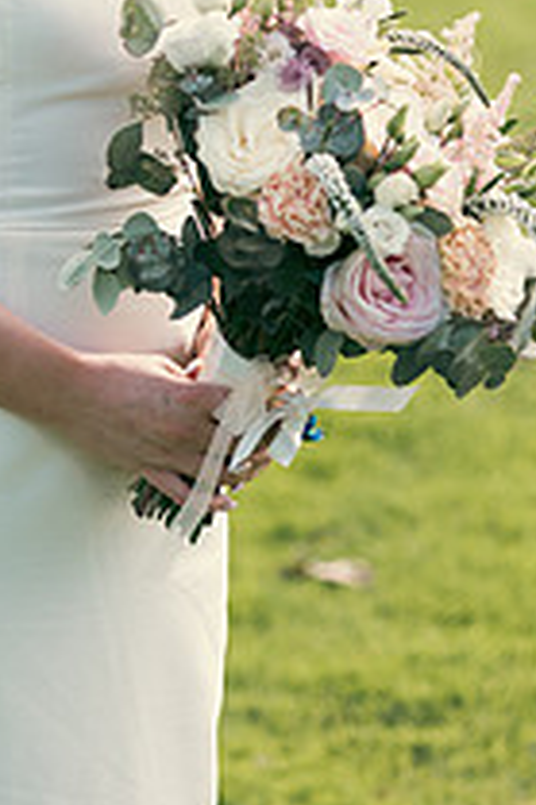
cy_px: -19
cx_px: 127
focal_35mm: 226
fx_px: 5055
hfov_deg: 6.1
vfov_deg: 9.1
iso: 160
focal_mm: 105
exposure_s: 1/320
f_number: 3.5
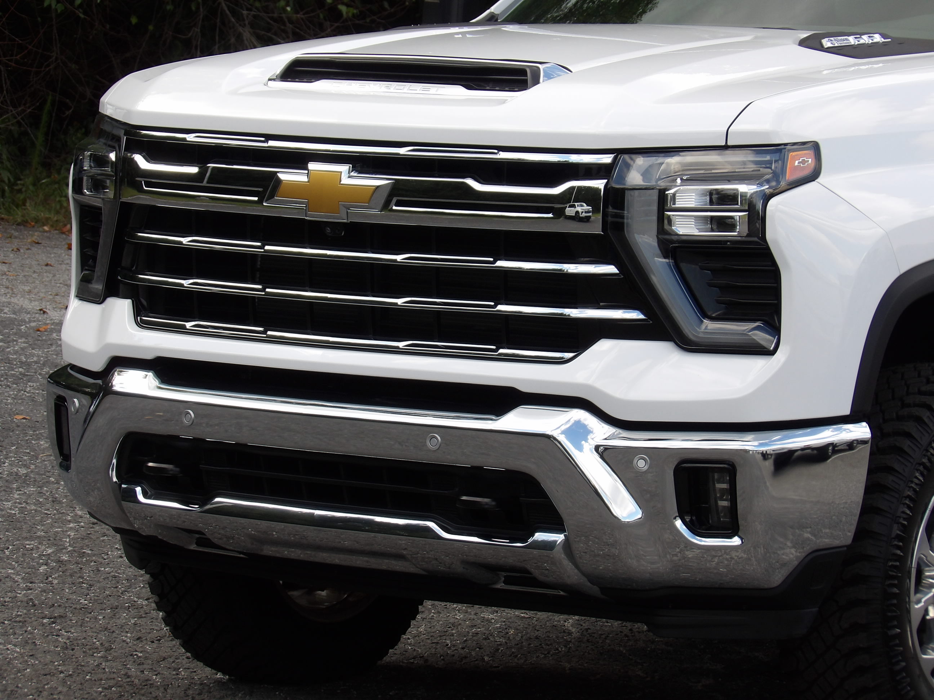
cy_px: 350
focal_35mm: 169
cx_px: 467
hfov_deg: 11.7
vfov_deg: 8.8
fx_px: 4560
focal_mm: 30.2
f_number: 4.4
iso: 100
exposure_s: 1/203
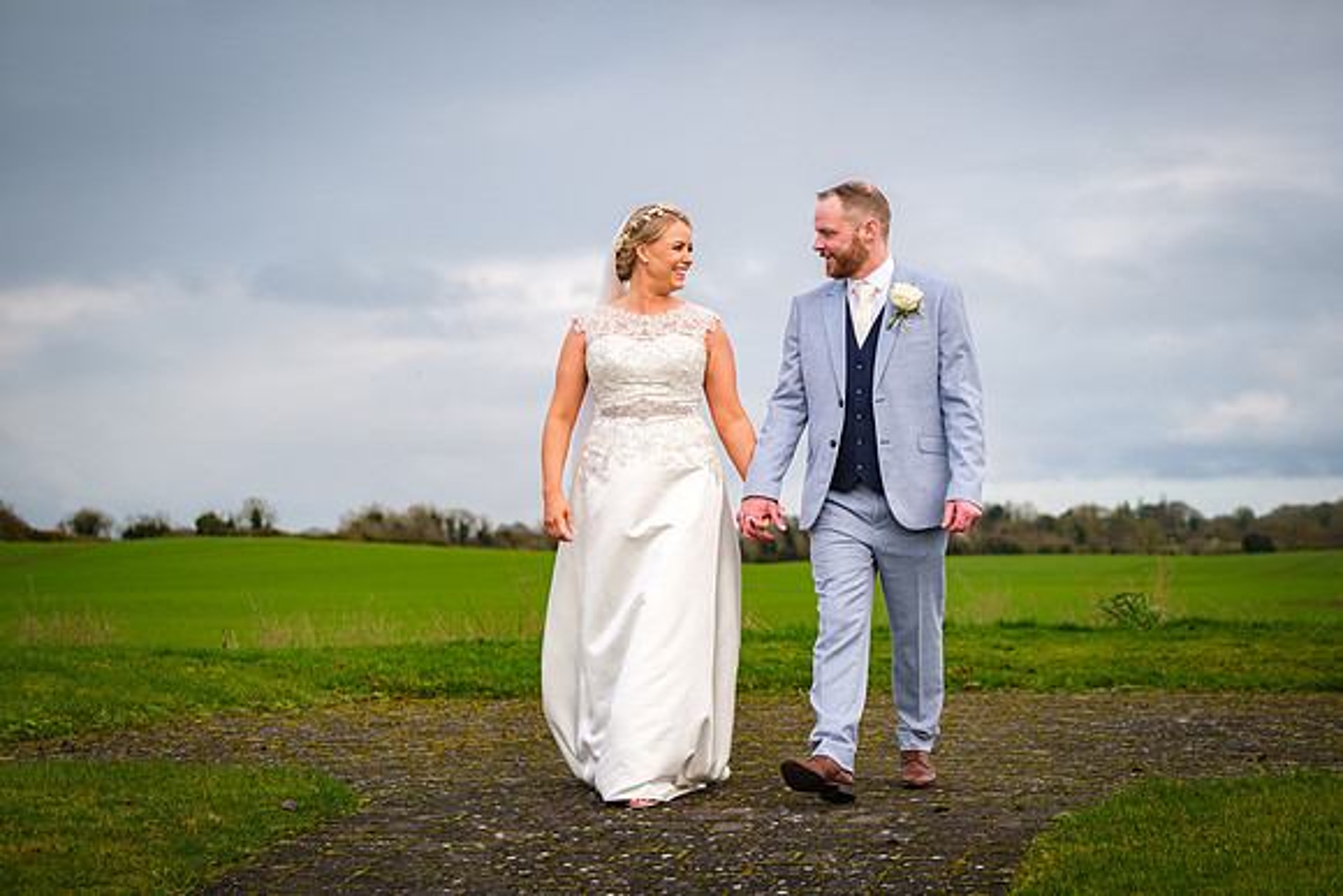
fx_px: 3023
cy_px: 448
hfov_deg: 25.0
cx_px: 672
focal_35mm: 81
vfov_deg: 16.9
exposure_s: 1/800
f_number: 2.8
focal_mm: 52
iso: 160
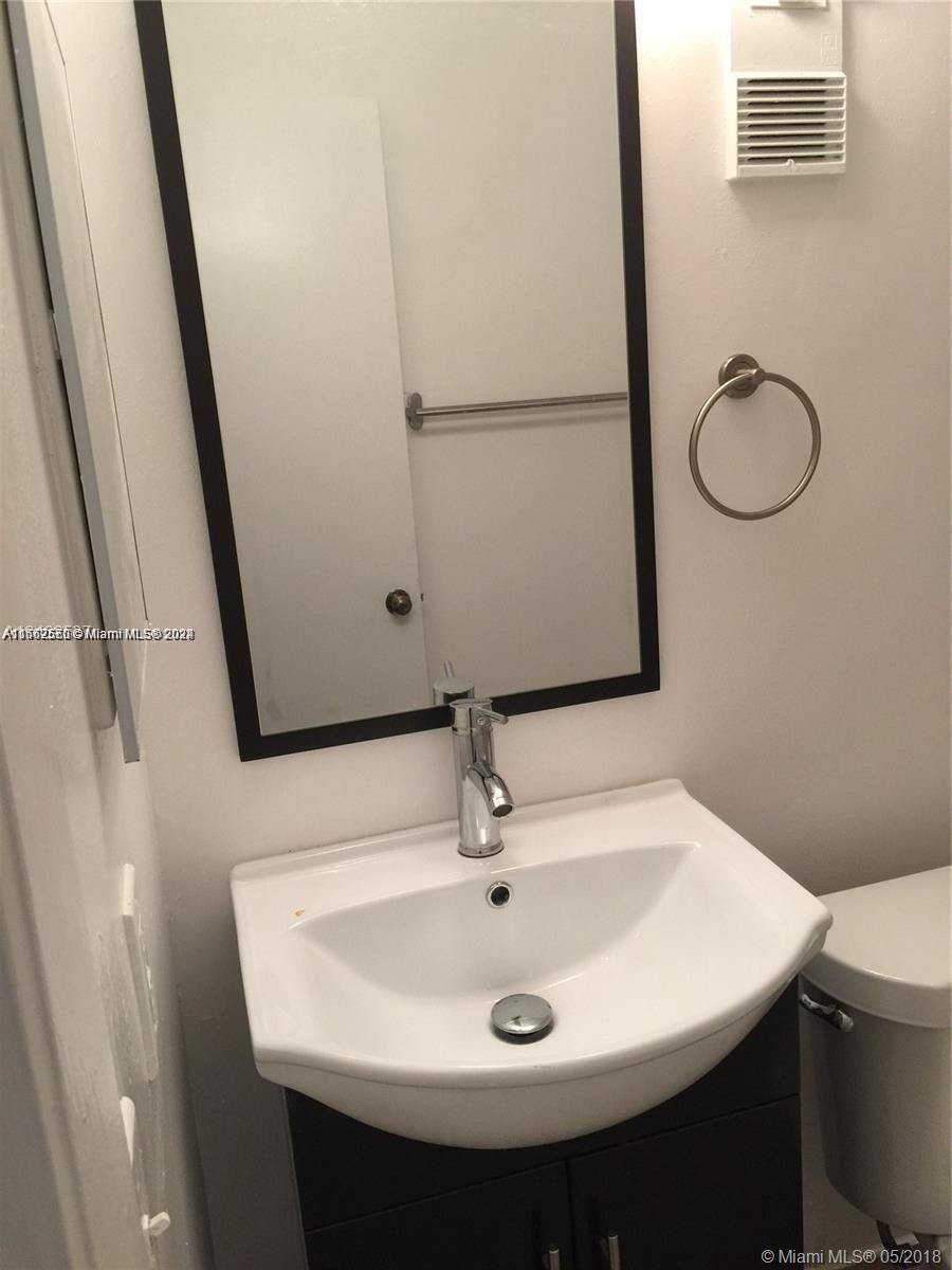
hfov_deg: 48.2
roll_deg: +5.4
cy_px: 635
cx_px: 476
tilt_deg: -11.7
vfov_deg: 61.7
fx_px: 1063
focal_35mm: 29
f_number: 2.2
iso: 50
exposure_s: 1/30
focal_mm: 4.15
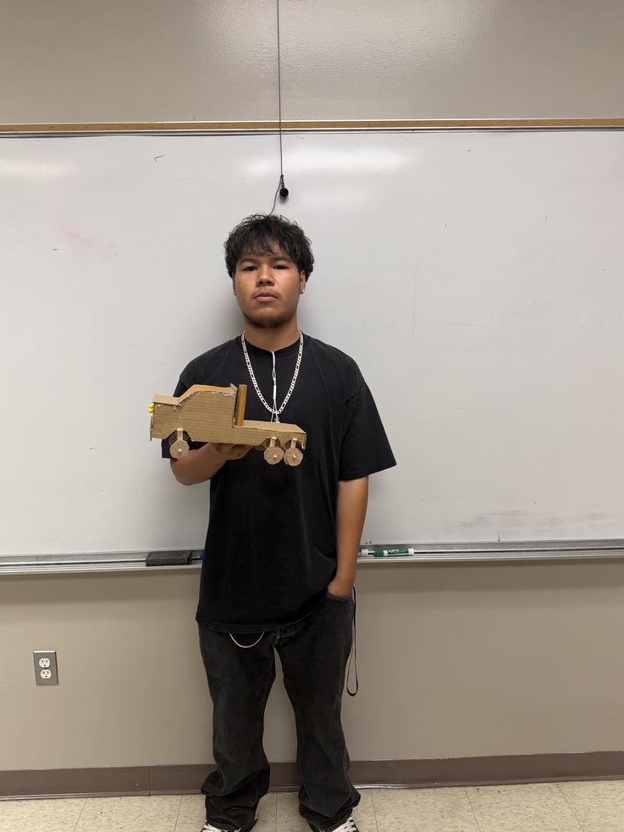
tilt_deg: -9.9
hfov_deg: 54.9
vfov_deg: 69.4
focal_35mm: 25
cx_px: 308
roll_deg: +1.6
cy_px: 416
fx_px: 601
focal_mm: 6.76
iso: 200
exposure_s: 1/120
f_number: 1.78
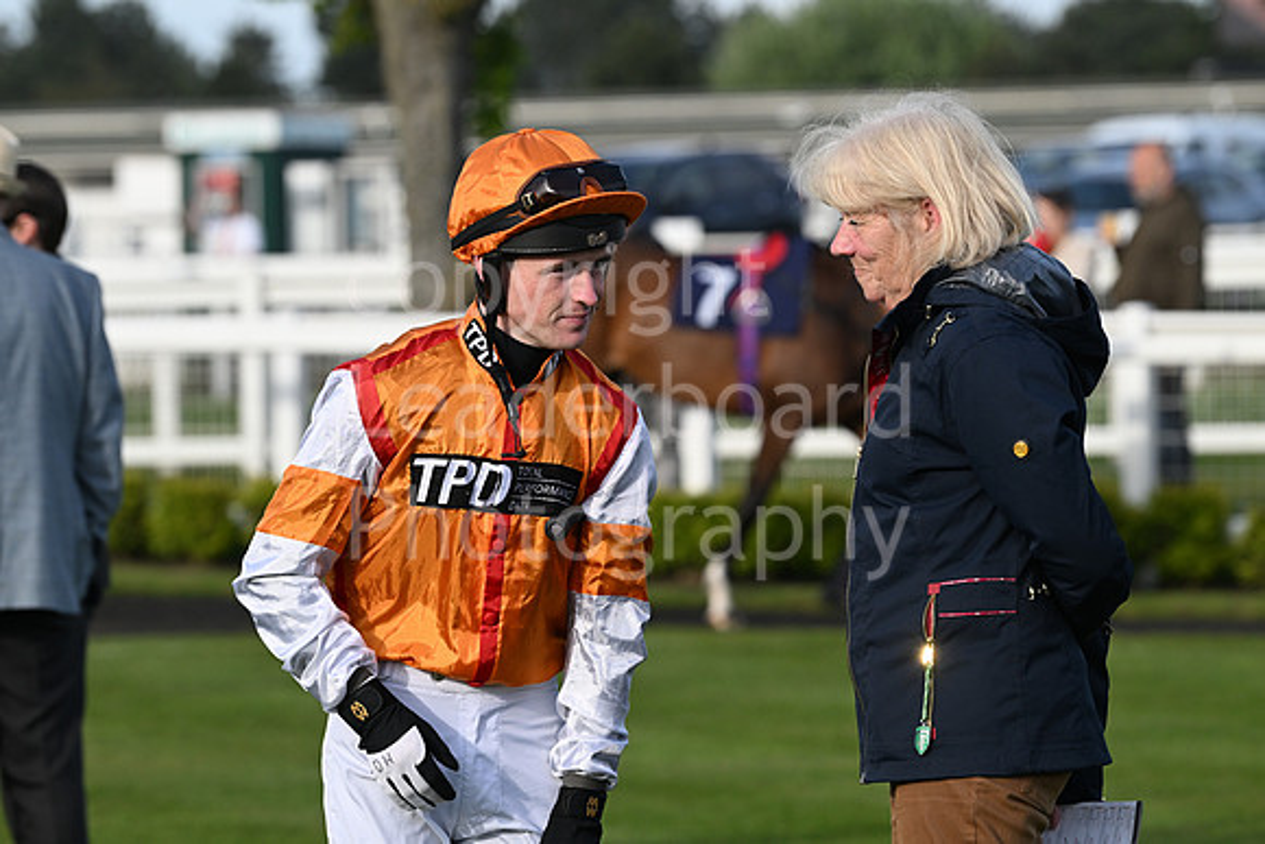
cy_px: 422
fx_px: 7029
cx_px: 632
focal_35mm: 200
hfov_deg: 10.3
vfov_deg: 6.9
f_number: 5.6
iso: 1000
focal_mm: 200
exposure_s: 1/3200
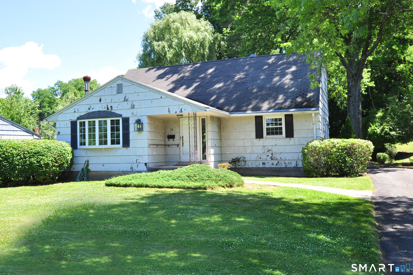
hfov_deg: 62.0
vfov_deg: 43.5
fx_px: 344
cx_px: 206
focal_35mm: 30
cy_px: 138
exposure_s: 1/250
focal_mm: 20
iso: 400
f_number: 8
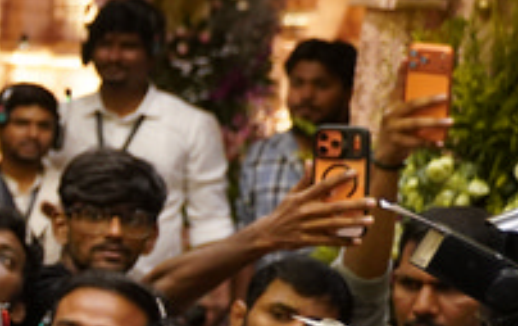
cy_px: 400
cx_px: -799
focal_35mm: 163
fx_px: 2305
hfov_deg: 10.6
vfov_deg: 8.0
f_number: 2.8
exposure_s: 1/200
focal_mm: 30
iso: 1600
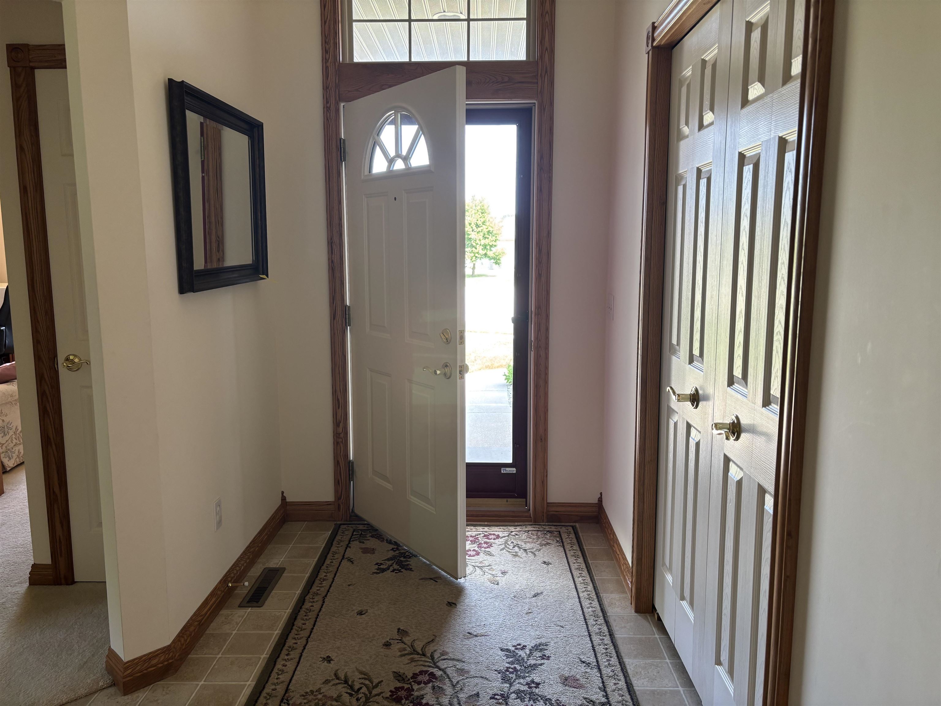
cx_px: 470
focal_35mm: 26
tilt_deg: -7.0
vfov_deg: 53.1
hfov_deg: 67.3
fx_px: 707
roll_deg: +0.3
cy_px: 353
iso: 64
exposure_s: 1/60
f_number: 1.6
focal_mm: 5.96
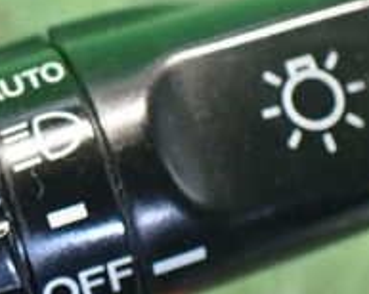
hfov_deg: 20.1
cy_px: 84
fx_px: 993
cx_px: -38
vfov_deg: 16.8
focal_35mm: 91
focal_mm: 5.4
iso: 800
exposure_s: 1/60
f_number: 2.3
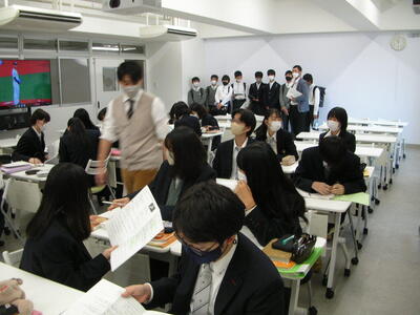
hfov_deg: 52.6
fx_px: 425
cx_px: 210
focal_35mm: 35
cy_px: 158
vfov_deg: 40.7
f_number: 2.8
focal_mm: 5.8
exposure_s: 1/17.8
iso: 50
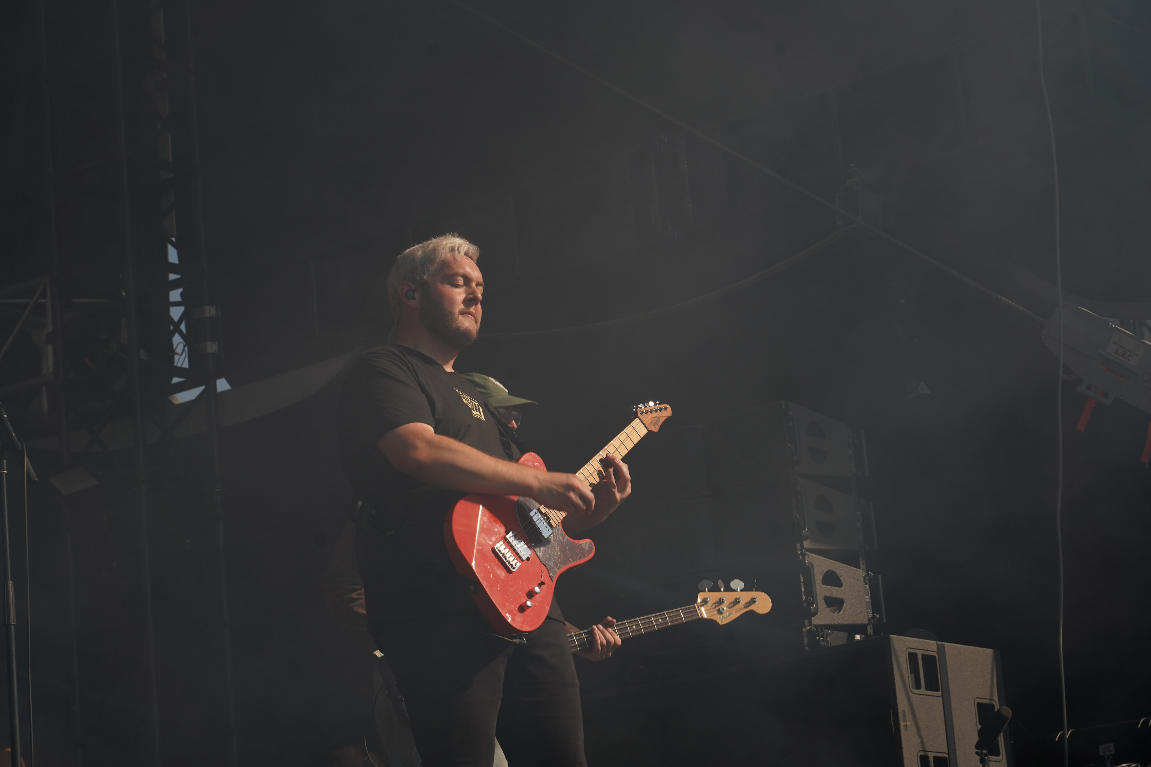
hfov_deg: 19.5
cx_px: 576
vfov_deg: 13.0
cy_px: 384
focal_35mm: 105
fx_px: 3357
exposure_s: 1/500
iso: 100
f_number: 8
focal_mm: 105
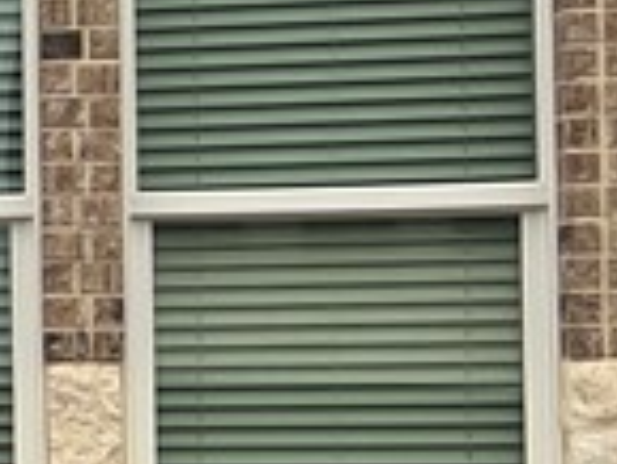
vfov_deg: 8.1
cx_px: -1136
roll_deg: -0.2
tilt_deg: +0.9
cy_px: 298
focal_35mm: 184
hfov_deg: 9.0
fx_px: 3282
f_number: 1.5
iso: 50
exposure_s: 1/621
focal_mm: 5.7
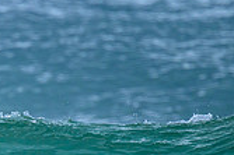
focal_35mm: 2051
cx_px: -74
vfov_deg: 0.7
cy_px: 207
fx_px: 13318
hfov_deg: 1.0
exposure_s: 1/2000
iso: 1400
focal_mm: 560
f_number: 8
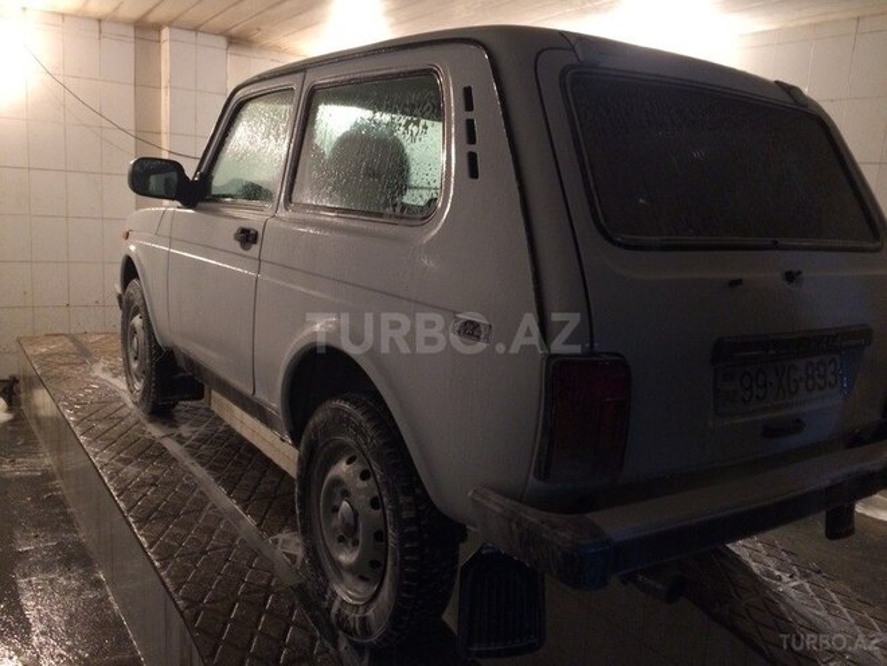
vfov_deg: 48.2
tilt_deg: -9.6
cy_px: 333
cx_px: 444
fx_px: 743
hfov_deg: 61.7
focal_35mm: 29
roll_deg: -3.2
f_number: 2.2
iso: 250
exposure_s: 1/17
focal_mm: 4.15
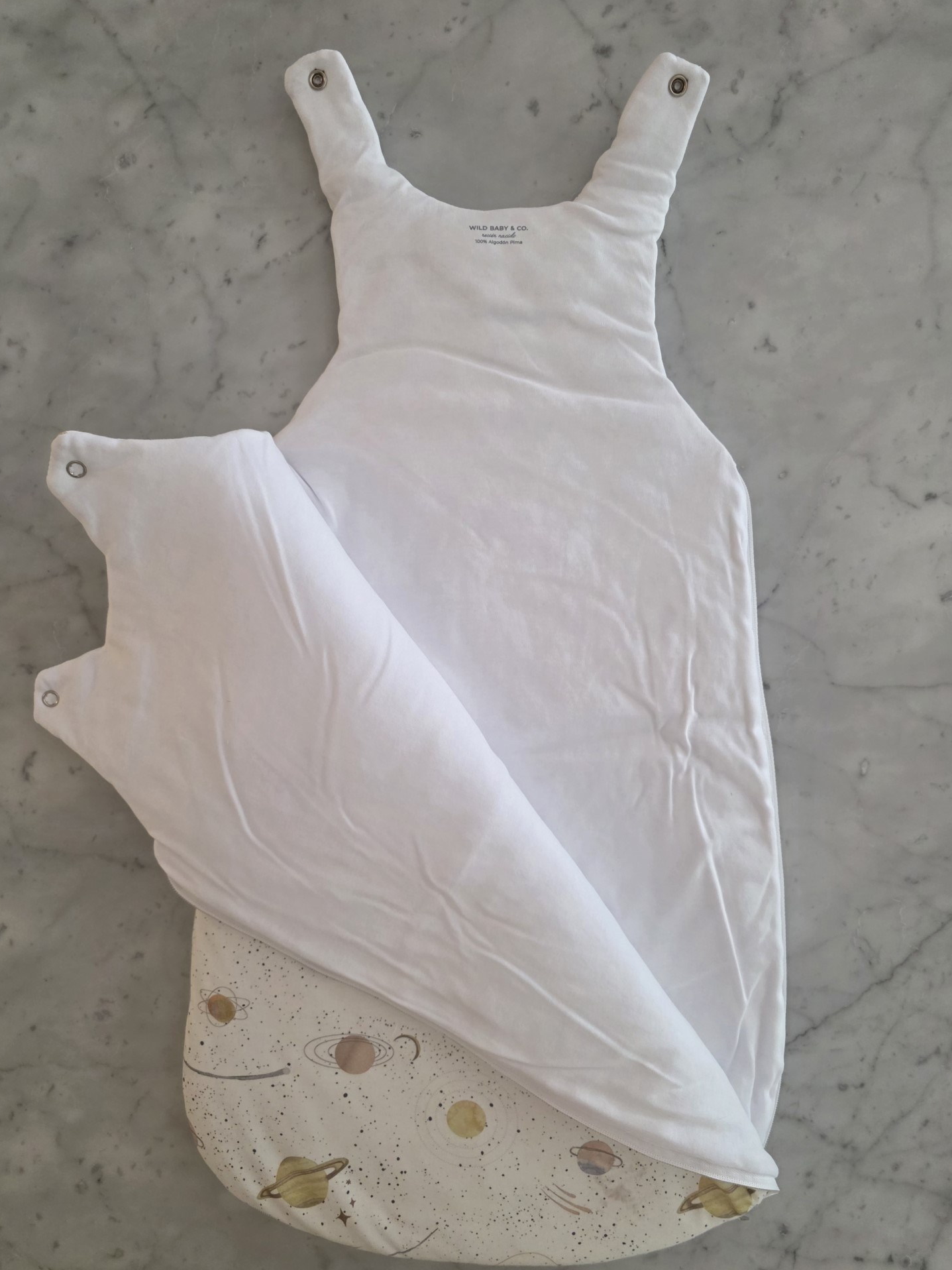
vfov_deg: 71.6
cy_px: 650
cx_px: 471
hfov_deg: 56.8
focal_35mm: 24
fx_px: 880
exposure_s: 1/101
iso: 400
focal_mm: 6.3
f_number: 1.7
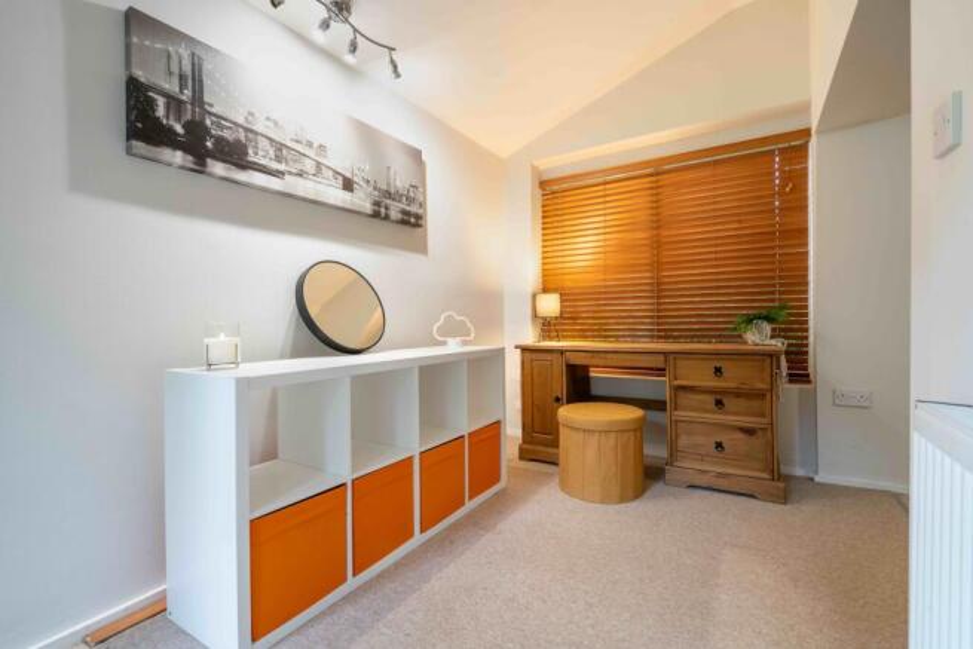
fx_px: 433
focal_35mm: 16
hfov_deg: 96.7
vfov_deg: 73.8
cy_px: 324
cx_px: 486
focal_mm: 16
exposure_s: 1/15
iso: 800
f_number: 9
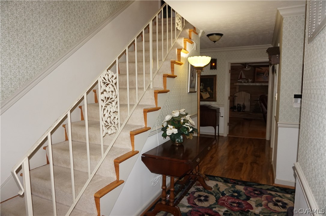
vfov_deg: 53.0
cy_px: 108
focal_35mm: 24
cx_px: 163
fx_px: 217
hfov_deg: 73.8
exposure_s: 1/100
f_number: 3.5
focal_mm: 16
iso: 800
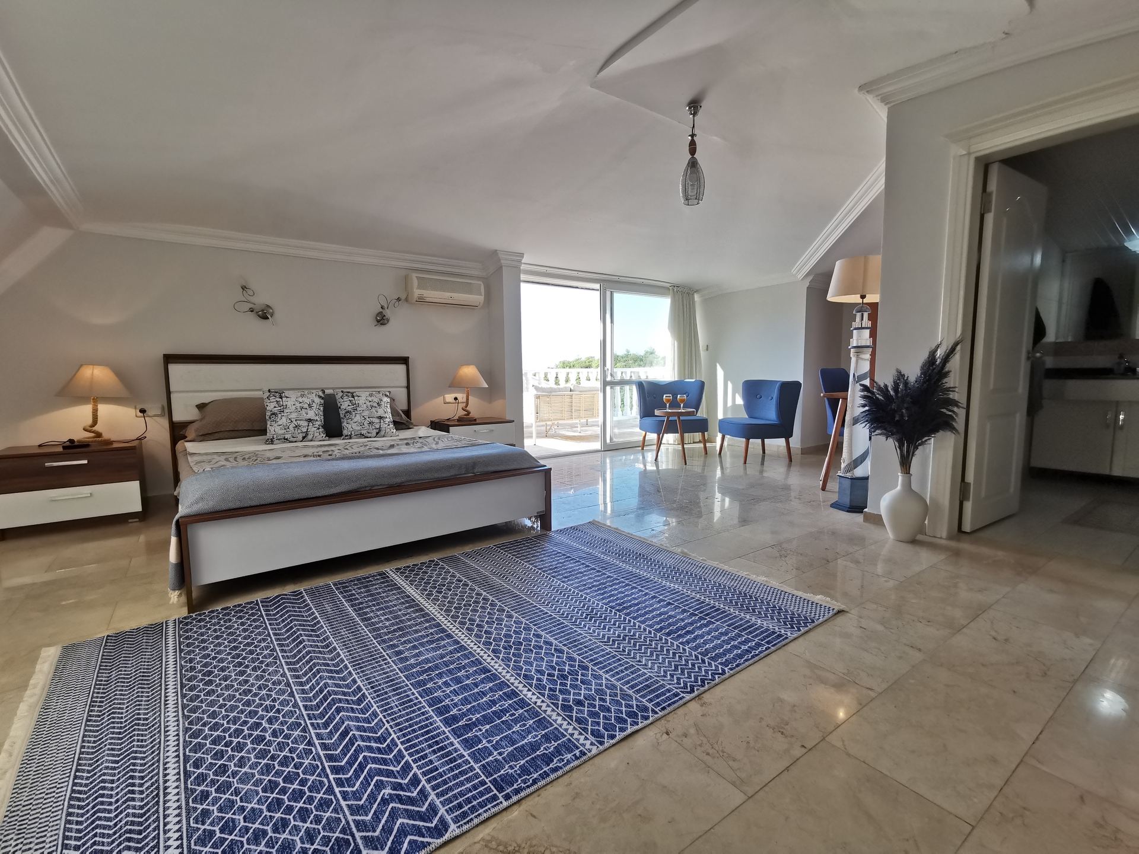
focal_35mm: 16
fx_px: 526
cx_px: 570
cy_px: 427
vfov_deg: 78.1
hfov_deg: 94.5
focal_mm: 2.35
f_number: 2.2
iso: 50
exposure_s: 1/112
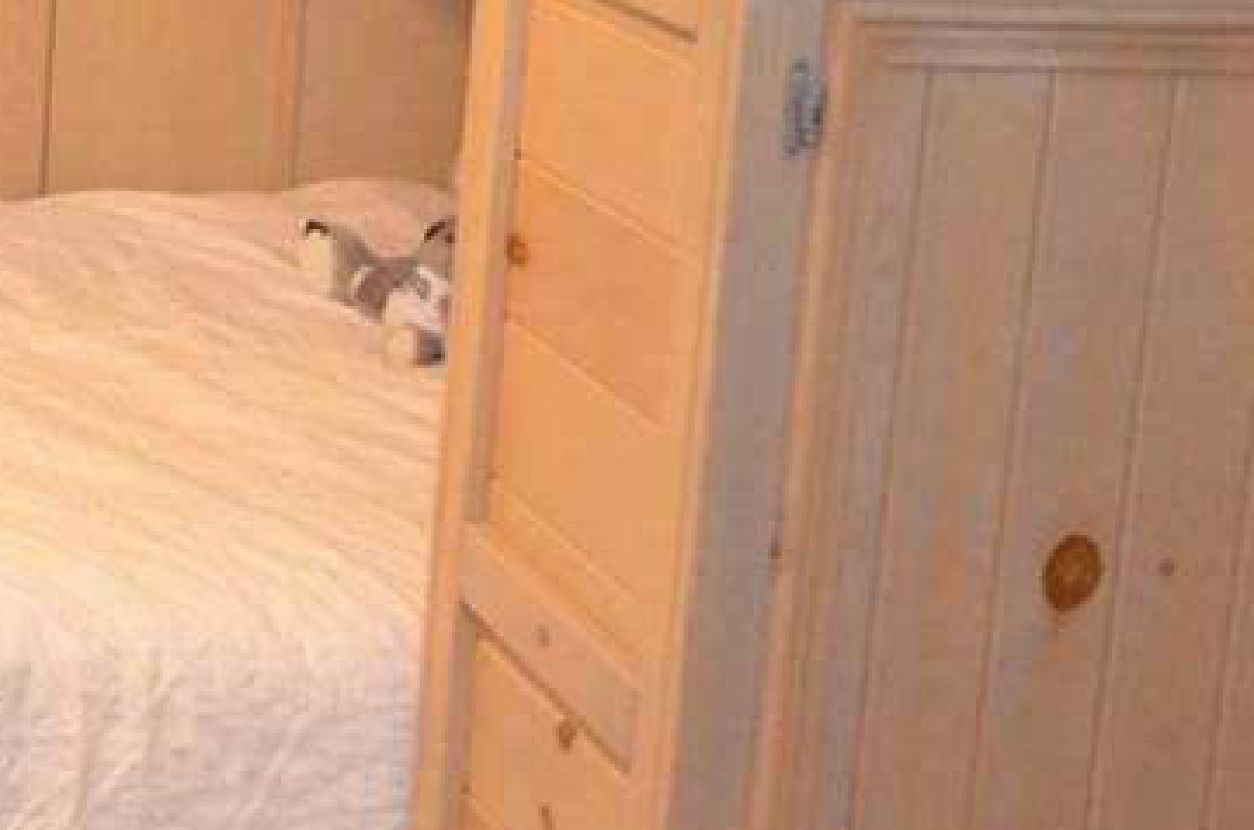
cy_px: -42
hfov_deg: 19.6
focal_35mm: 85
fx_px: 2954
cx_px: -802
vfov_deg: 15.6
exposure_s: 1/60
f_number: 4
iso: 1400
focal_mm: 10
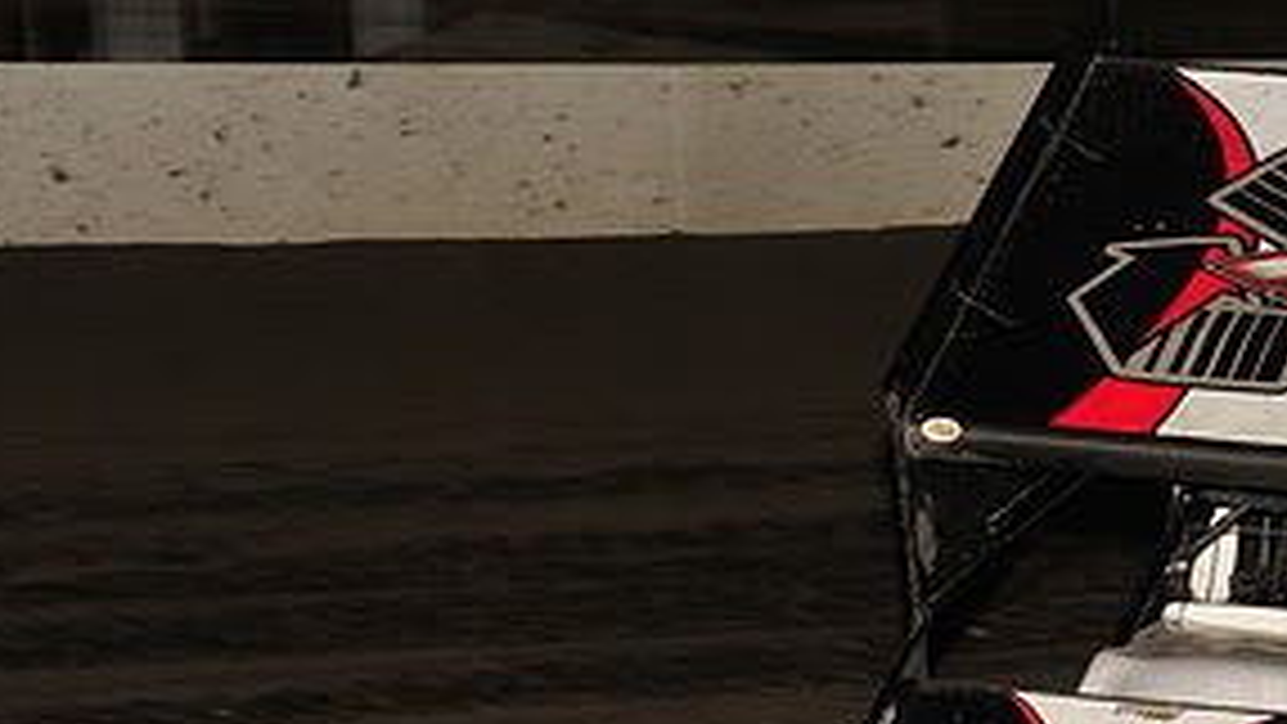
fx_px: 9045
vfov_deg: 4.6
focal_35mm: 265
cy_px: 535
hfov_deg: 8.1
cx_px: 1274
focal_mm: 125
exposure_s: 1/320
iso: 1000
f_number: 7.1
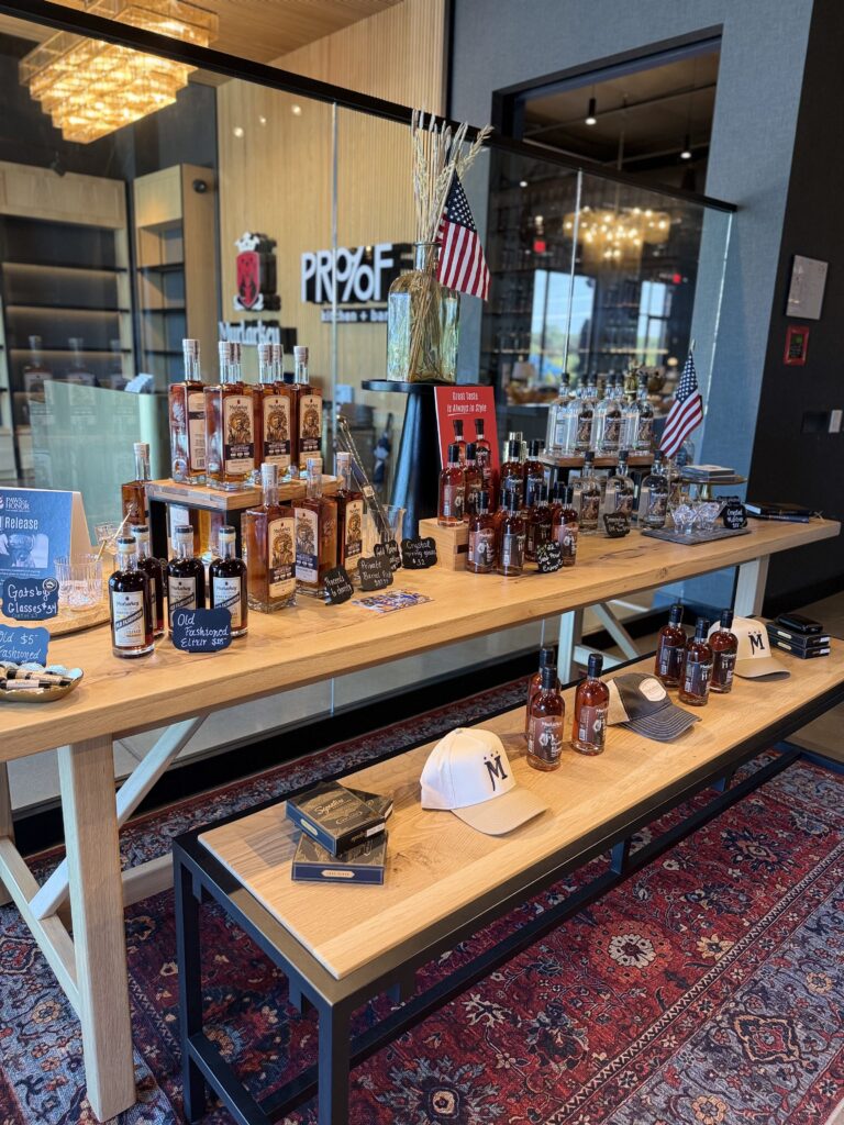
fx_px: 780
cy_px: 562
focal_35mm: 24
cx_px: 422
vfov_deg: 71.6
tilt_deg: -13.3
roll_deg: -2.3
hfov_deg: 56.8
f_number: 1.78
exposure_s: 1/60
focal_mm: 6.76
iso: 125
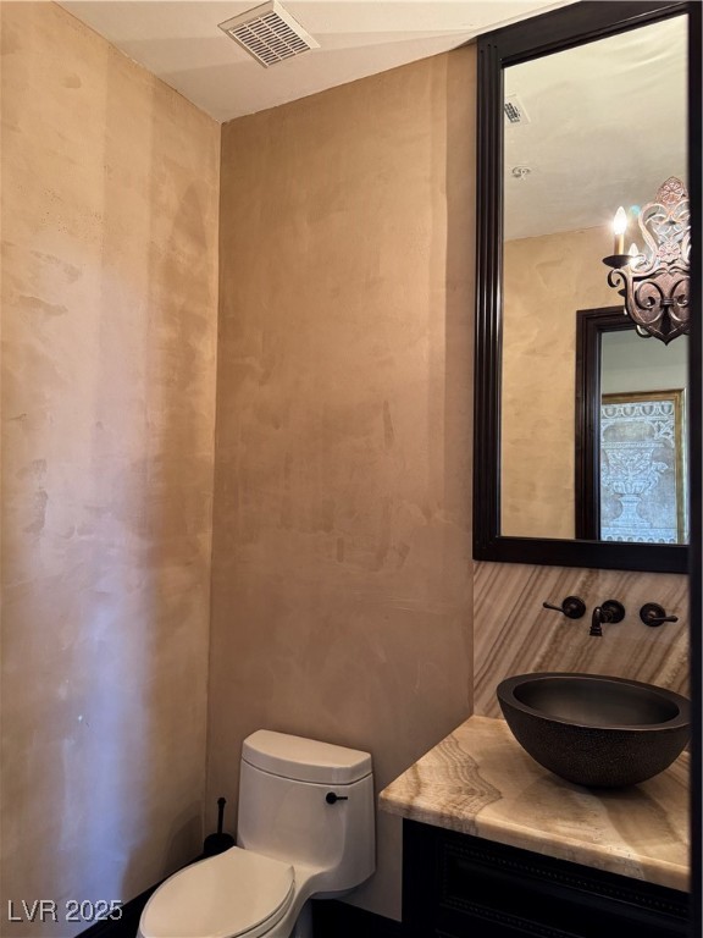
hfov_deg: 56.8
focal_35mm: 24
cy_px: 469
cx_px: 352
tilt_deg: +2.5
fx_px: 650
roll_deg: -0.2
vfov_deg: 71.6
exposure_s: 1/60
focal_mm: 6.76
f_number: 1.78
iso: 320
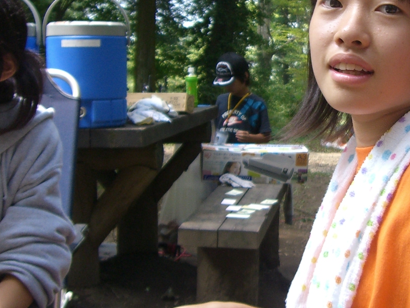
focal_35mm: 75
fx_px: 888
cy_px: 112
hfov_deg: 25.1
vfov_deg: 19.6
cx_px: 379
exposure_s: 1/200
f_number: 2.7
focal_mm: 6.2
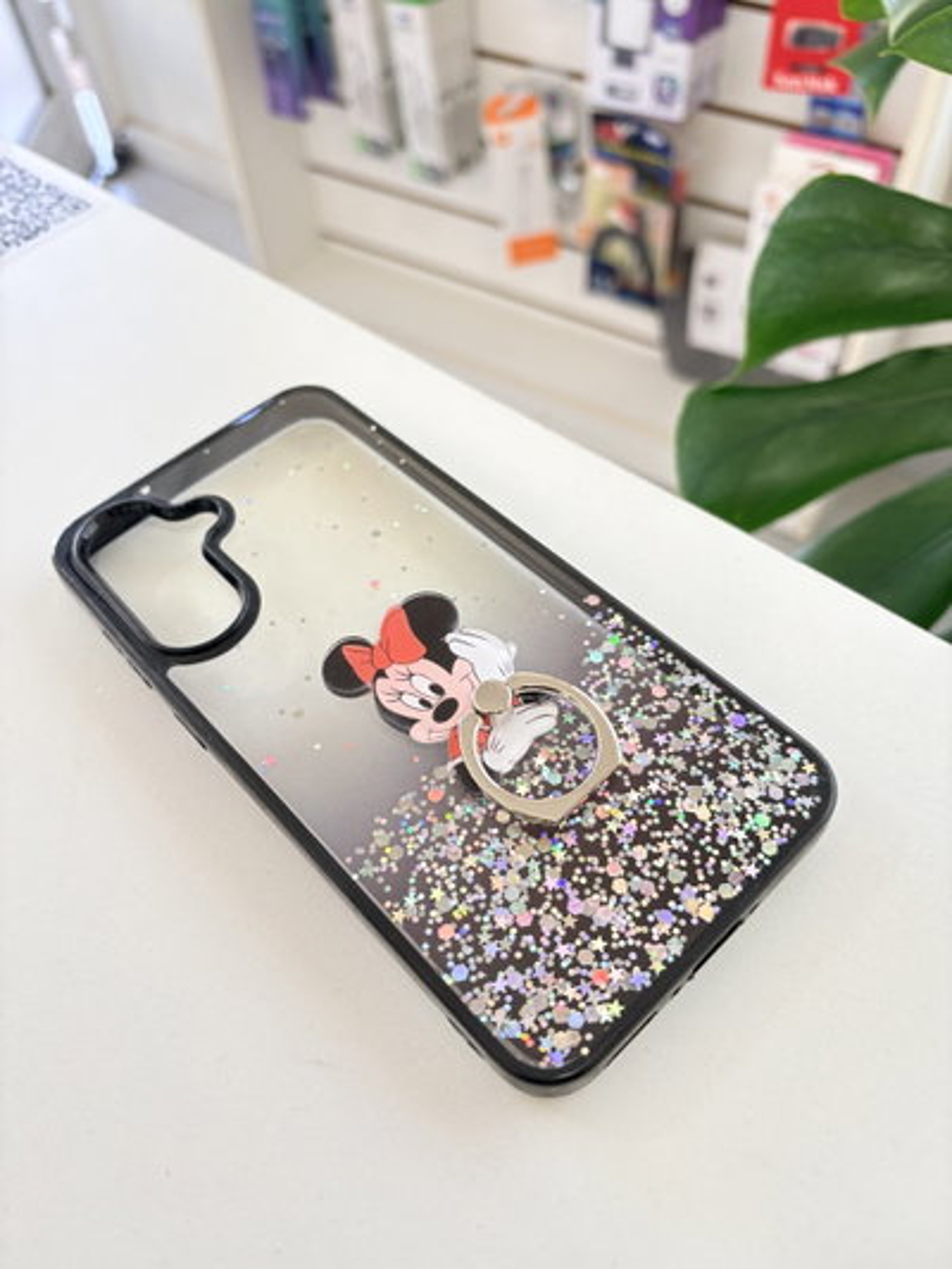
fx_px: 953
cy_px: 634
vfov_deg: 67.3
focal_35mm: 26
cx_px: 476
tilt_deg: -52.6
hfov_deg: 53.1
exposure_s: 1/122
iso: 80
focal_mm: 5.96
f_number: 1.6
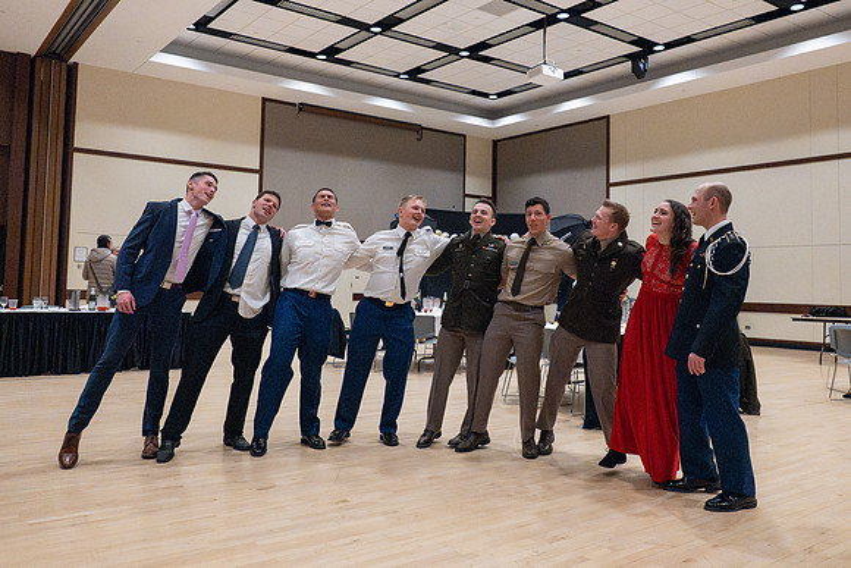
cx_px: 424
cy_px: 240
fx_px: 709
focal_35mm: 30
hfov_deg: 61.9
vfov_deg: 43.5
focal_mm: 24
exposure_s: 1/400
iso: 20000
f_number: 3.5
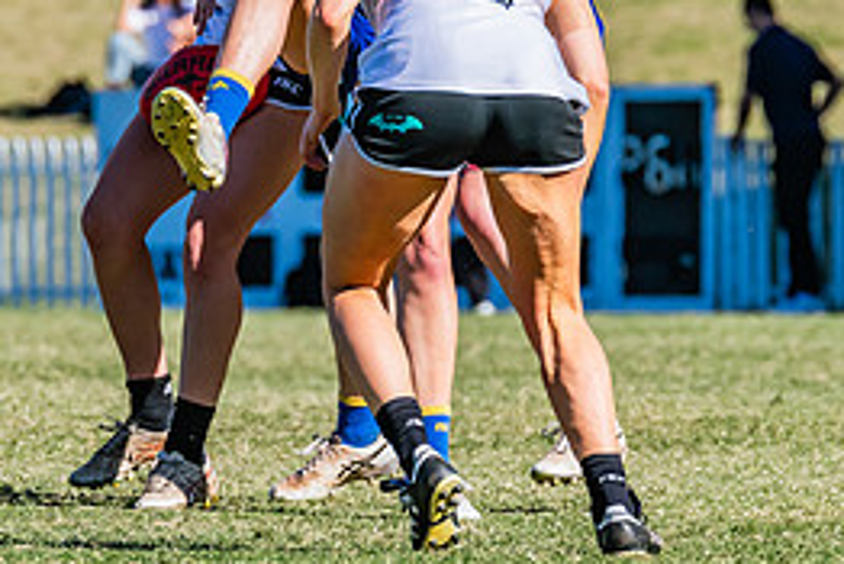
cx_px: 228
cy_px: 3
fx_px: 23011
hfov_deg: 2.1
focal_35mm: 981
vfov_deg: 1.4
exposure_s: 1/1250
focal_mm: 360
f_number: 10
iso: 640
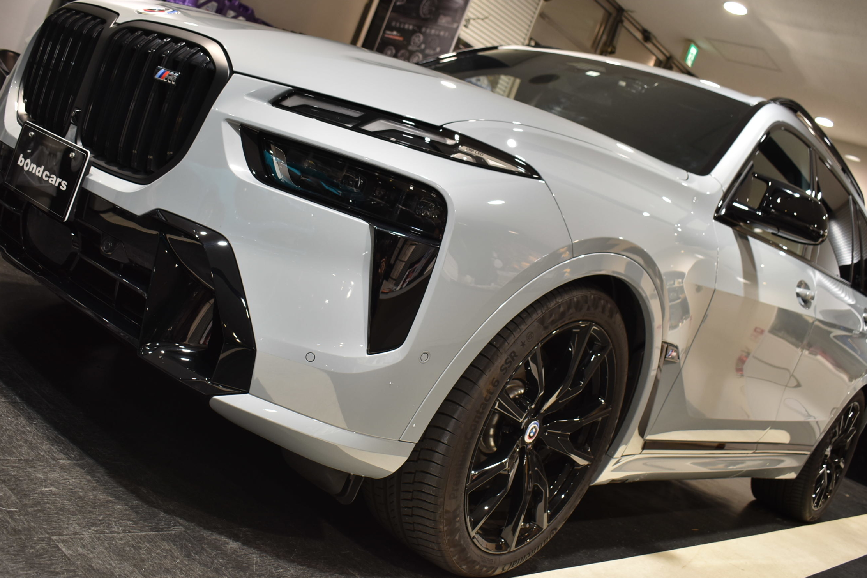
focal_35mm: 38
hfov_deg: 50.7
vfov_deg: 35.0
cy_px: 262
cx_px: 410
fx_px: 915
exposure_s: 1/30
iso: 200
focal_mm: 22
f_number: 4
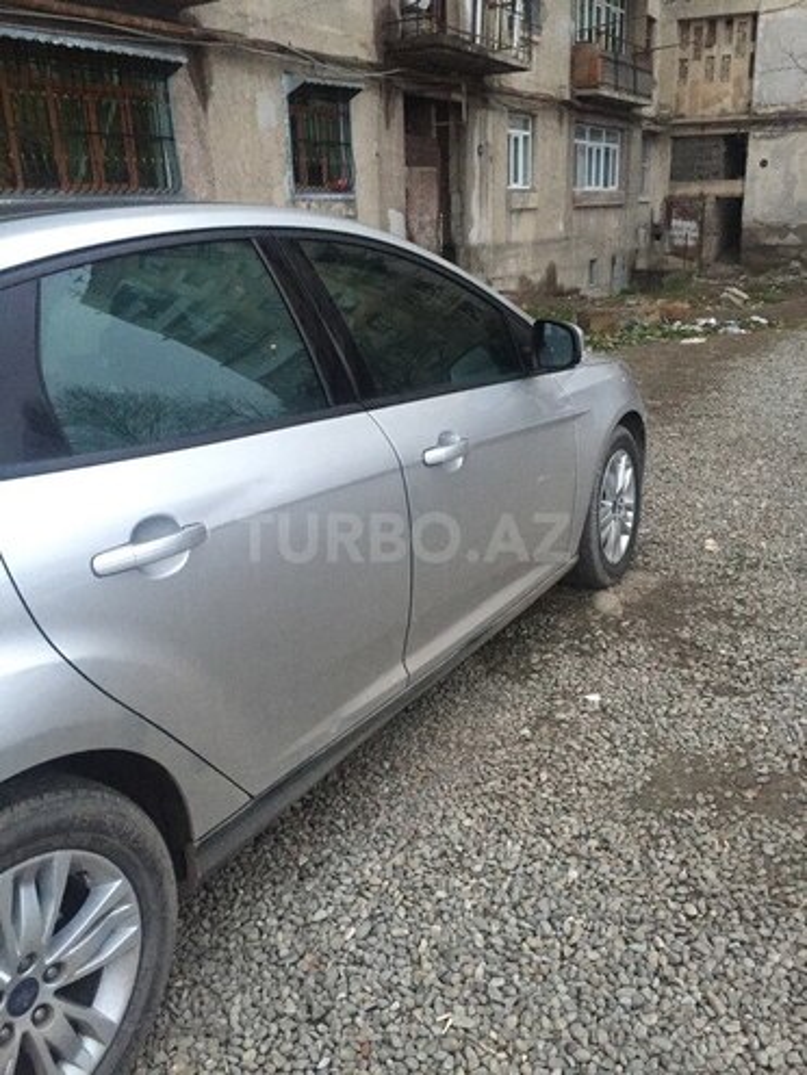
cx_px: 404
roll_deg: +1.7
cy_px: 538
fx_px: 901
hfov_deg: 48.2
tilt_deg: -19.1
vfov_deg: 61.7
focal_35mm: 29
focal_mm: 4.15
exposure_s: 1/25
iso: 250
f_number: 2.2
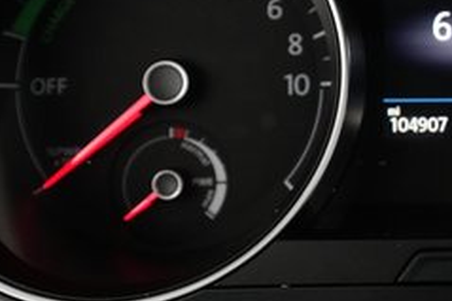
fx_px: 941
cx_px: 469
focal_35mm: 75
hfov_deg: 25.5
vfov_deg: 18.1
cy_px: 87
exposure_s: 1/80
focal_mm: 28
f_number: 4
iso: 5000
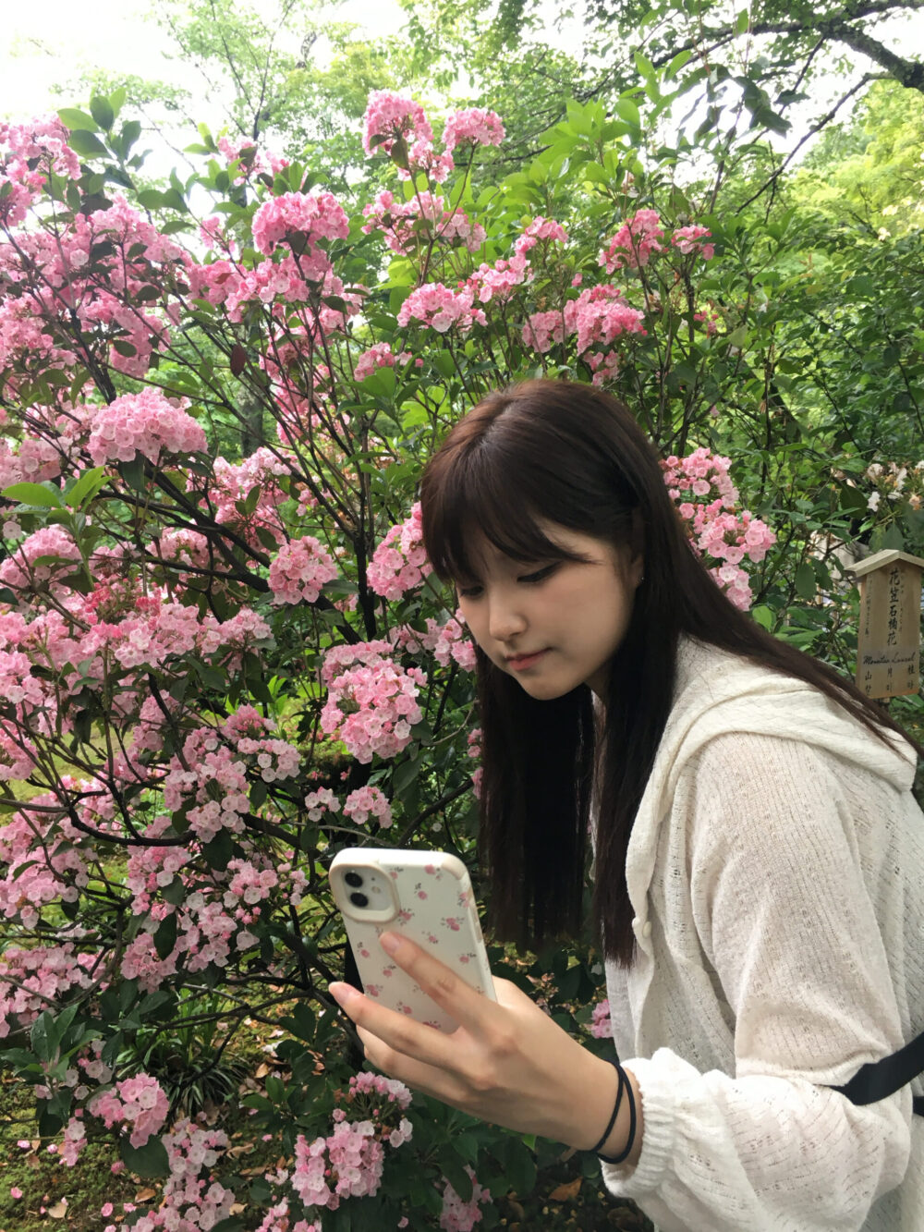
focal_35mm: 29
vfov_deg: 61.7
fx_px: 1032
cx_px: 462
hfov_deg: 48.2
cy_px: 616
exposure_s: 1/40
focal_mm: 4.15
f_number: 2.2
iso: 25
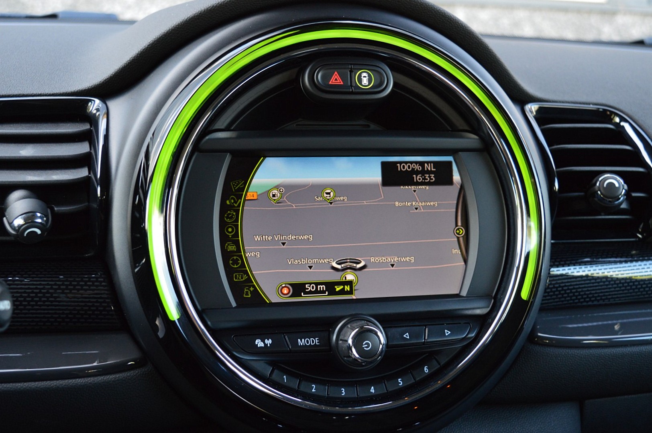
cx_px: 326
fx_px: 814
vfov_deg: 29.8
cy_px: 216
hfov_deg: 43.6
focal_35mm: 45
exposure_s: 1/60
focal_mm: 30
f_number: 5.6
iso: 800
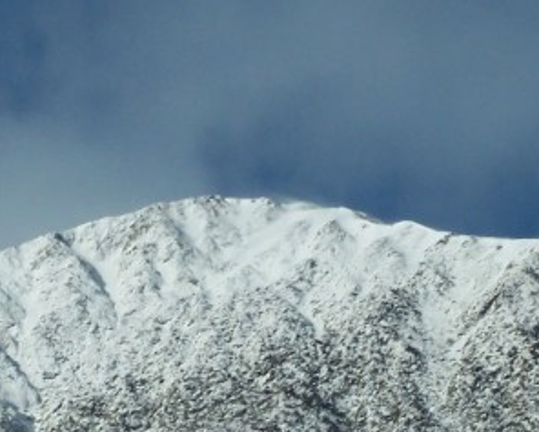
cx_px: 293
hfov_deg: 5.7
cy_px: 365
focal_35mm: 338
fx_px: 5394
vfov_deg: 4.6
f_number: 6.3
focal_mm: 21.2
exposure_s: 1/750
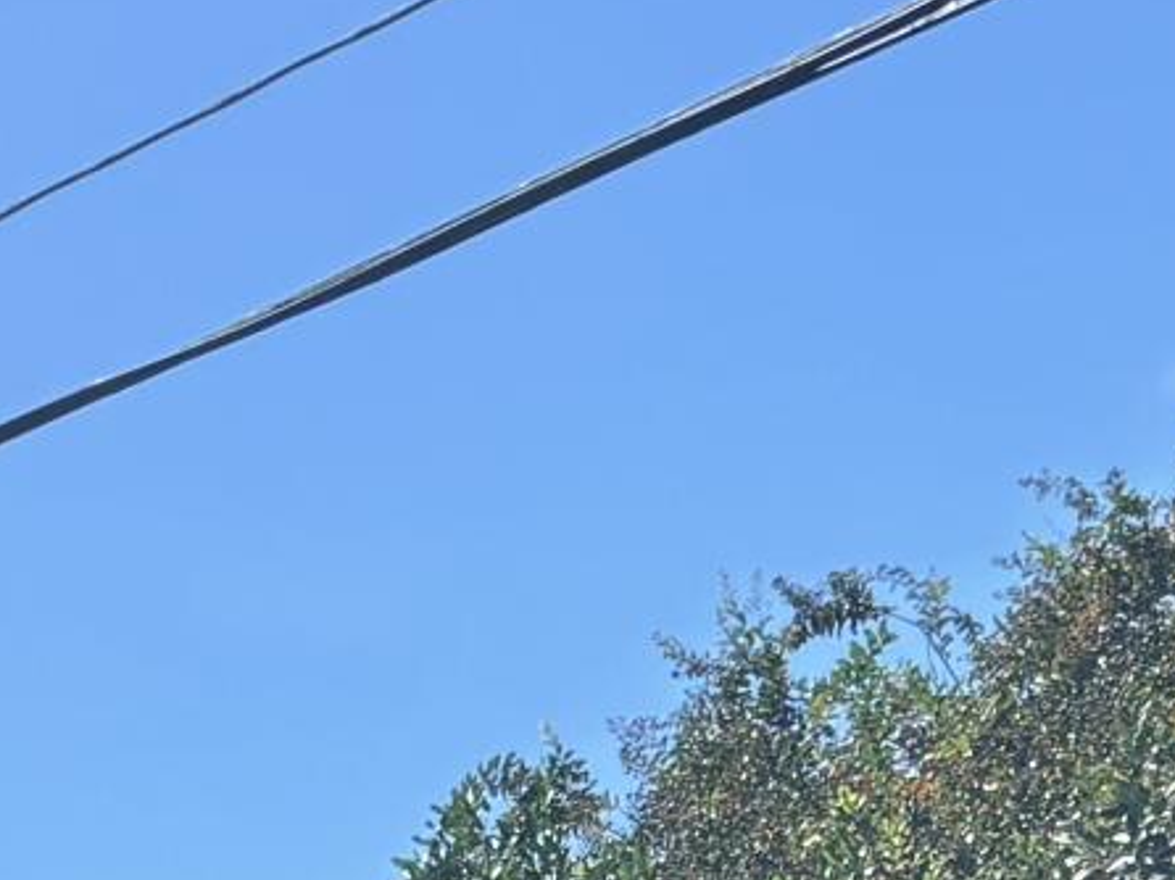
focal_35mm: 175
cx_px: 611
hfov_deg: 11.3
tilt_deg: +1.9
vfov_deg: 7.8
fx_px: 5937
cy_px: 2229
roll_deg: +0.3
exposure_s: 1/2398
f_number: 1.6
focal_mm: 5.96
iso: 50
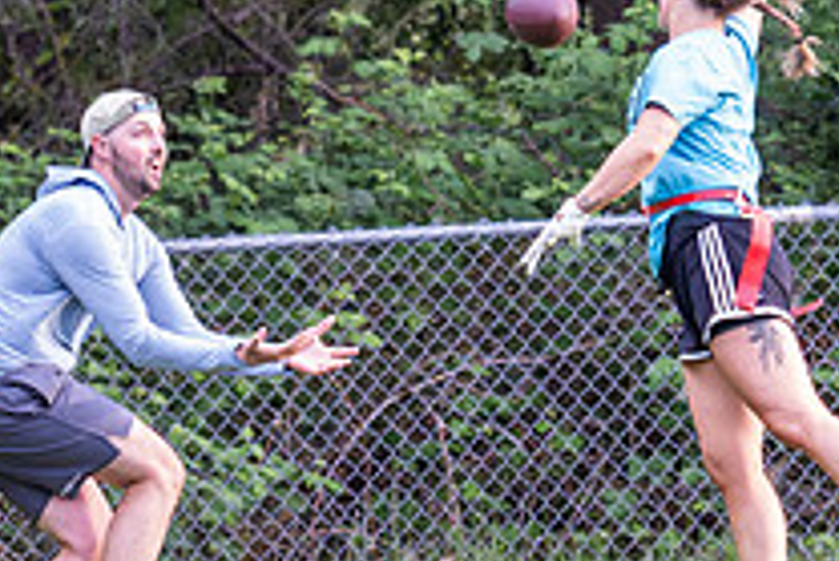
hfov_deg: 2.4
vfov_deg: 1.6
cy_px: 265
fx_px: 20266
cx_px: 335
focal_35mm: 869
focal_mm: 150
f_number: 2.8
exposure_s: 1/1250
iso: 6400
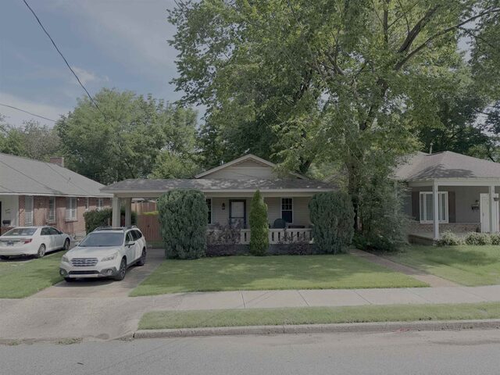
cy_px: 188
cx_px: 250
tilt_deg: +1.1
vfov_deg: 56.8
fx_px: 347
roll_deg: +0.2
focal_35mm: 24
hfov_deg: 71.6
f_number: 1.78
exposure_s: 1/1949
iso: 80
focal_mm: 6.76
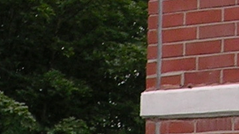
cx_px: -9
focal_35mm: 264
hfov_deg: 8.1
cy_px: 483
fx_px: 1673
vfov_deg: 4.3
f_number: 3
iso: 50
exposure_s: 1/237
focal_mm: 6.6
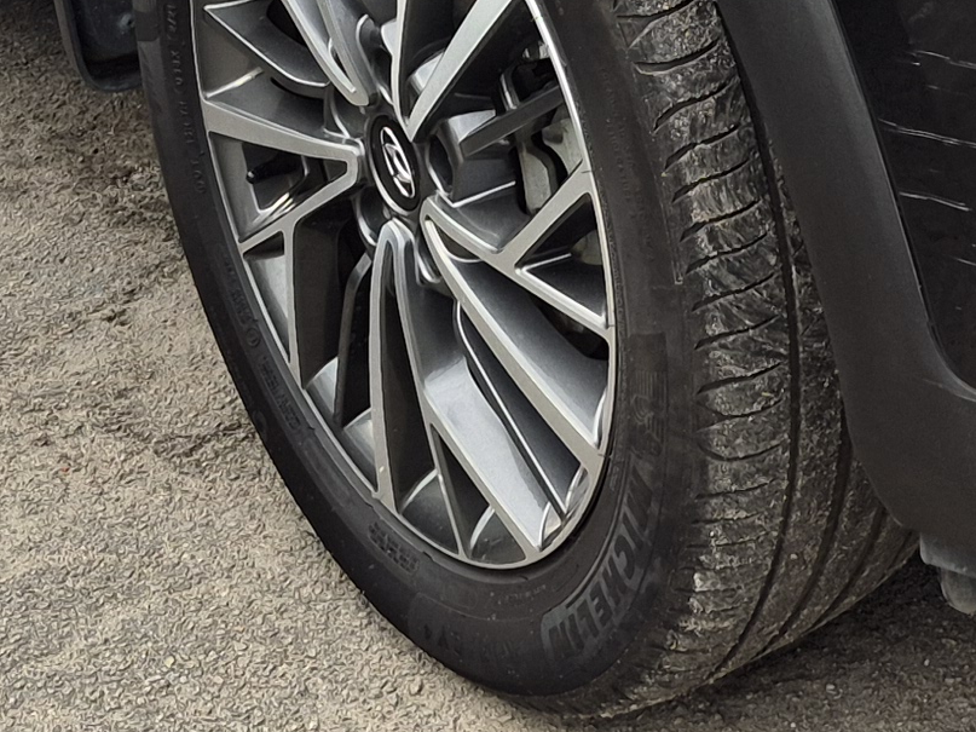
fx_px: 3214
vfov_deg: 12.0
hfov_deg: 16.8
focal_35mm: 114
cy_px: -544
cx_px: 1020
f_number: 1.8
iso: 25
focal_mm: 5.4
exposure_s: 1/740
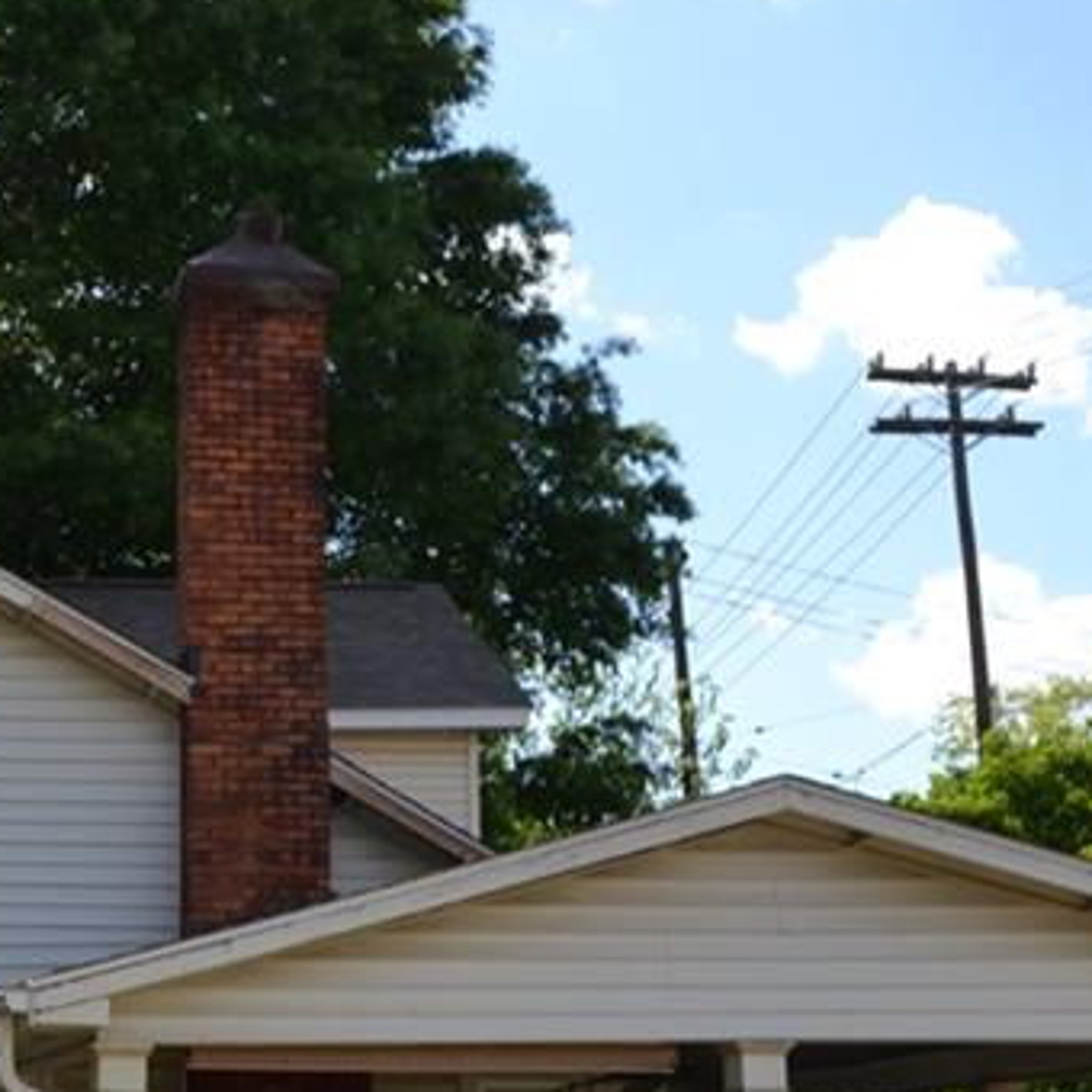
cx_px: -199
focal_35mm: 69
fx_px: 2463
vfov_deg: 24.6
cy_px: 867
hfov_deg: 23.0
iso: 100
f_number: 7.1
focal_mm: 18
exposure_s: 1/200
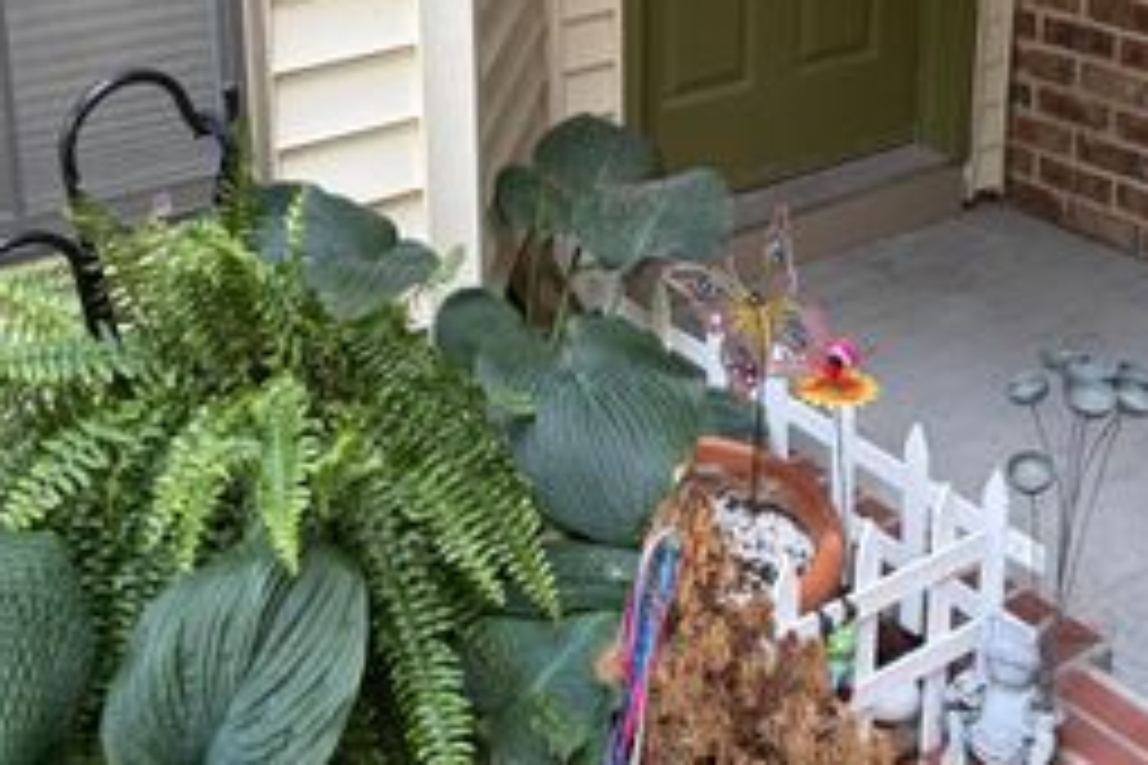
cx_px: 599
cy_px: 25
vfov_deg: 24.5
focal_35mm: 53
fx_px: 1690
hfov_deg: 37.5
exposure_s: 1/80
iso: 125
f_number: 1.6
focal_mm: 5.96
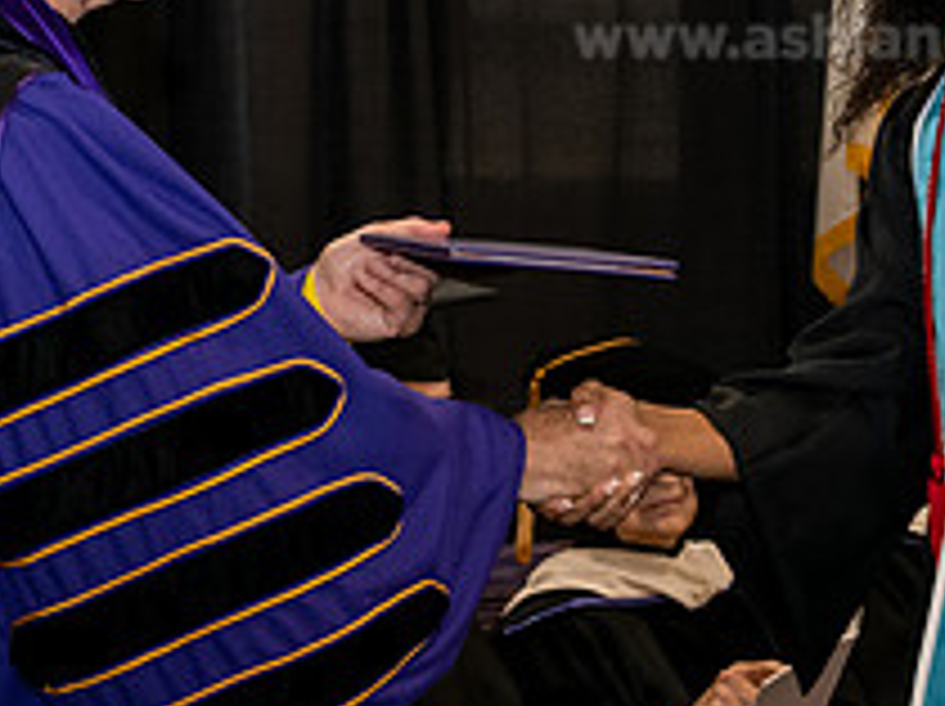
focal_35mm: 186
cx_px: 369
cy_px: 133
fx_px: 5072
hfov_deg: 10.6
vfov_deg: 8.0
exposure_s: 1/200
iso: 2000
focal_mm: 70
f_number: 5.6
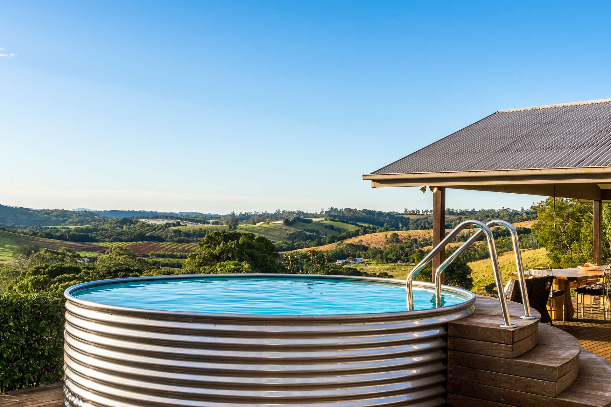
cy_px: 204
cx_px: 306
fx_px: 713
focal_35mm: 42
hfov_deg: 46.4
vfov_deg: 31.9
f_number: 9
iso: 800
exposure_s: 1/1000
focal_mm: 28
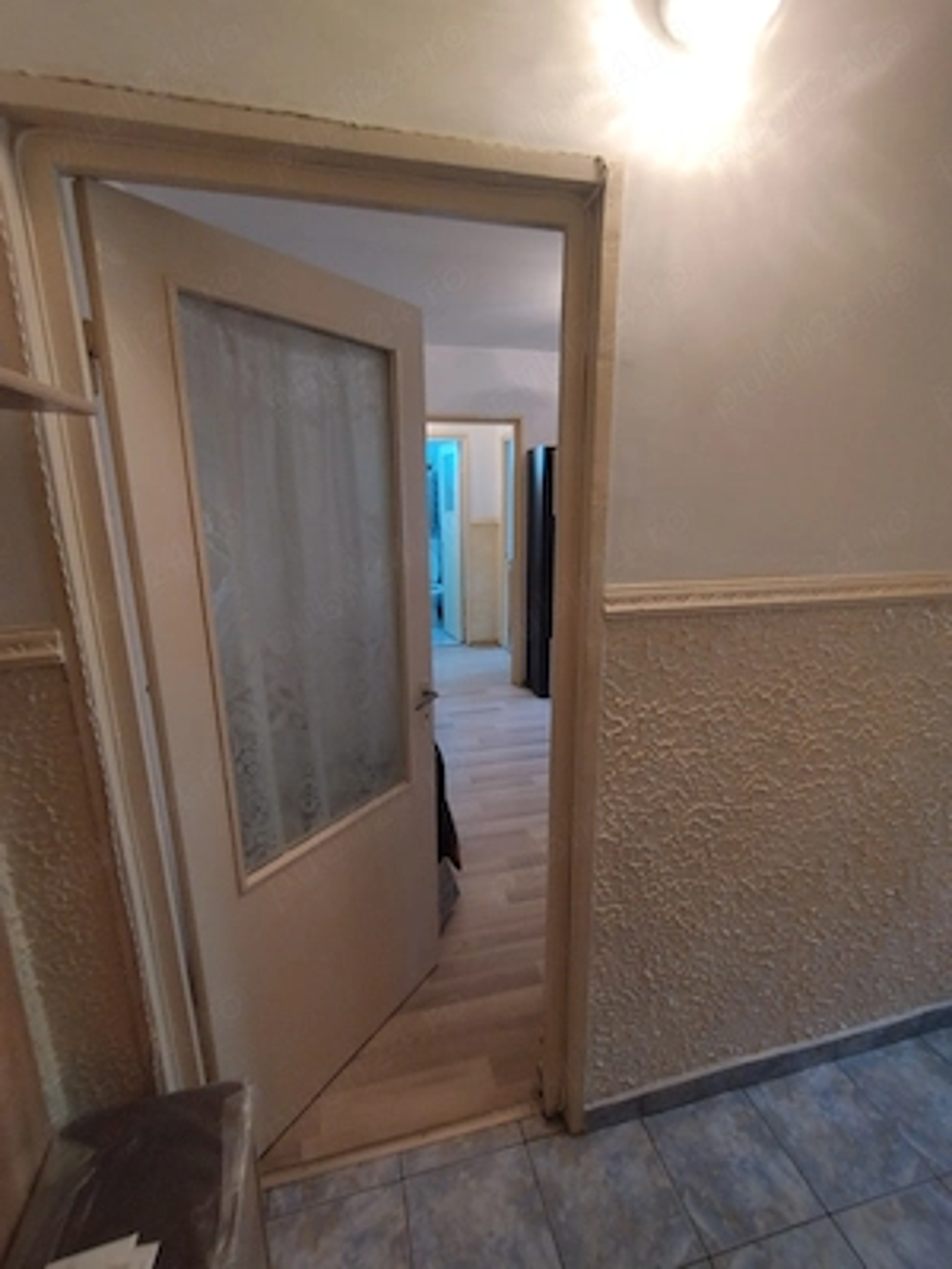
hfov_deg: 78.1
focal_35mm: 16
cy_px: 634
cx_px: 476
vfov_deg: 94.5
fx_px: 587
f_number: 2.2
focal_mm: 1.65
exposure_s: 1/25
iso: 90
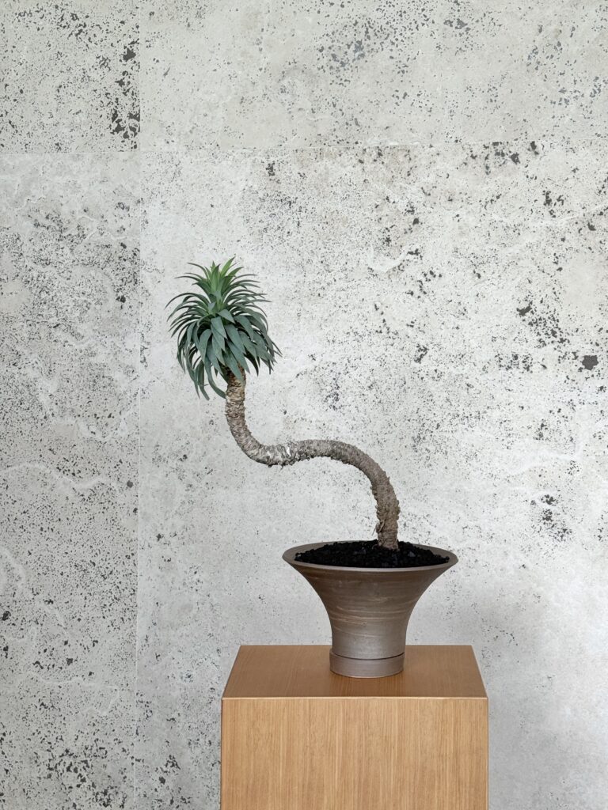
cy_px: 405
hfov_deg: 30.3
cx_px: 304
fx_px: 1124
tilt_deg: -1.0
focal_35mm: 48
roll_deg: -0.8
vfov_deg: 39.7
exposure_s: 1/499
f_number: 1.78
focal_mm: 6.76
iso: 64
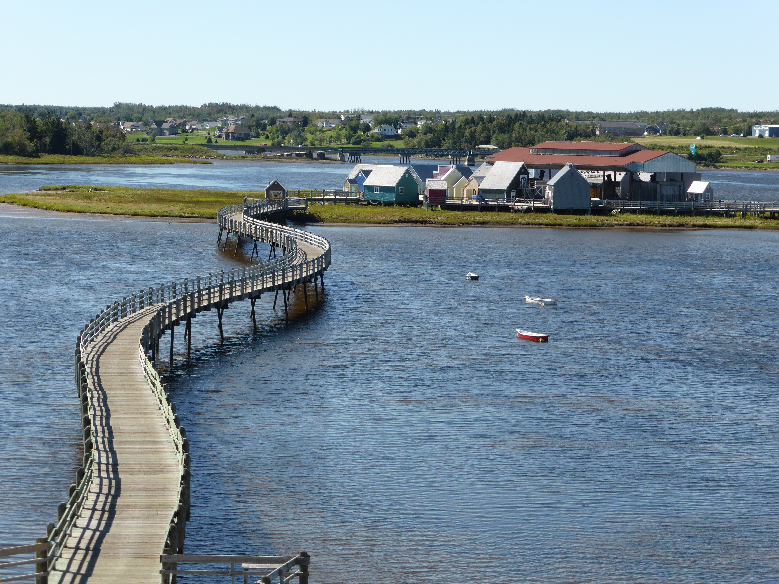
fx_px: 2160
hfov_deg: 20.4
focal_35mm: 96
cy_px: 292
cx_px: 390
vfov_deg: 15.4
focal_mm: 17.1
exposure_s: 1/400
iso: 100
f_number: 5.3
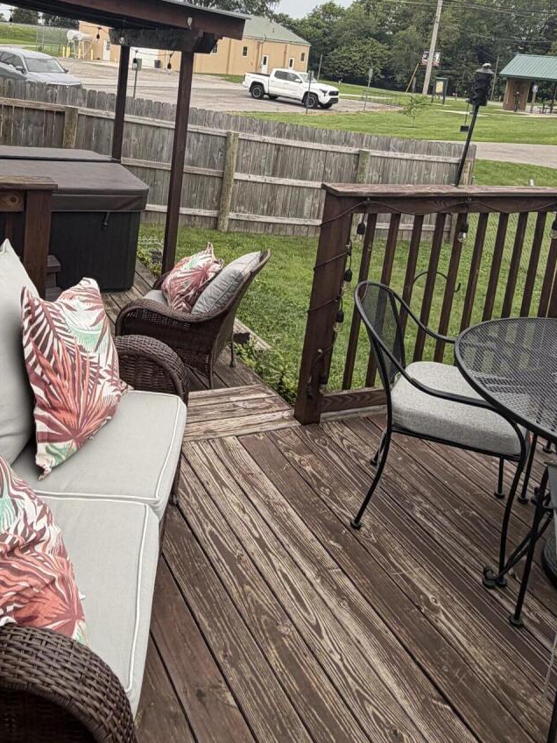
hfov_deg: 42.6
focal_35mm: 33
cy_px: 179
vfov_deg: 52.7
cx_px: 203
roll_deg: -6.5
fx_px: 708
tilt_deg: -8.8
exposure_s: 1/95
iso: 20
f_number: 2.2
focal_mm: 2.22
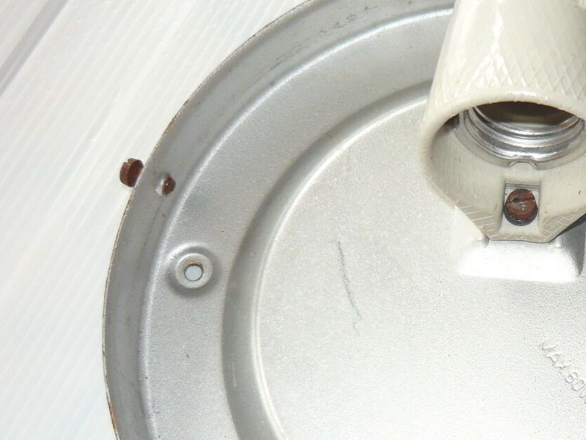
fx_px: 1067
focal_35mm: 63
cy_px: 325
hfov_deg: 29.3
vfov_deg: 23.1
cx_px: 538
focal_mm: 5.5
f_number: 2.8
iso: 100
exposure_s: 1/50
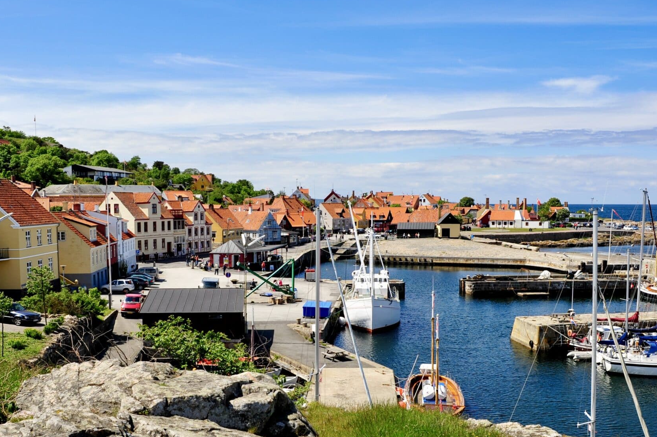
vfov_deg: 35.7
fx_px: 675
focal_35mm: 37
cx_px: 295
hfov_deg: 51.8
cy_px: 275
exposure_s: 1/400
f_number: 10
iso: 200
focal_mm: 24
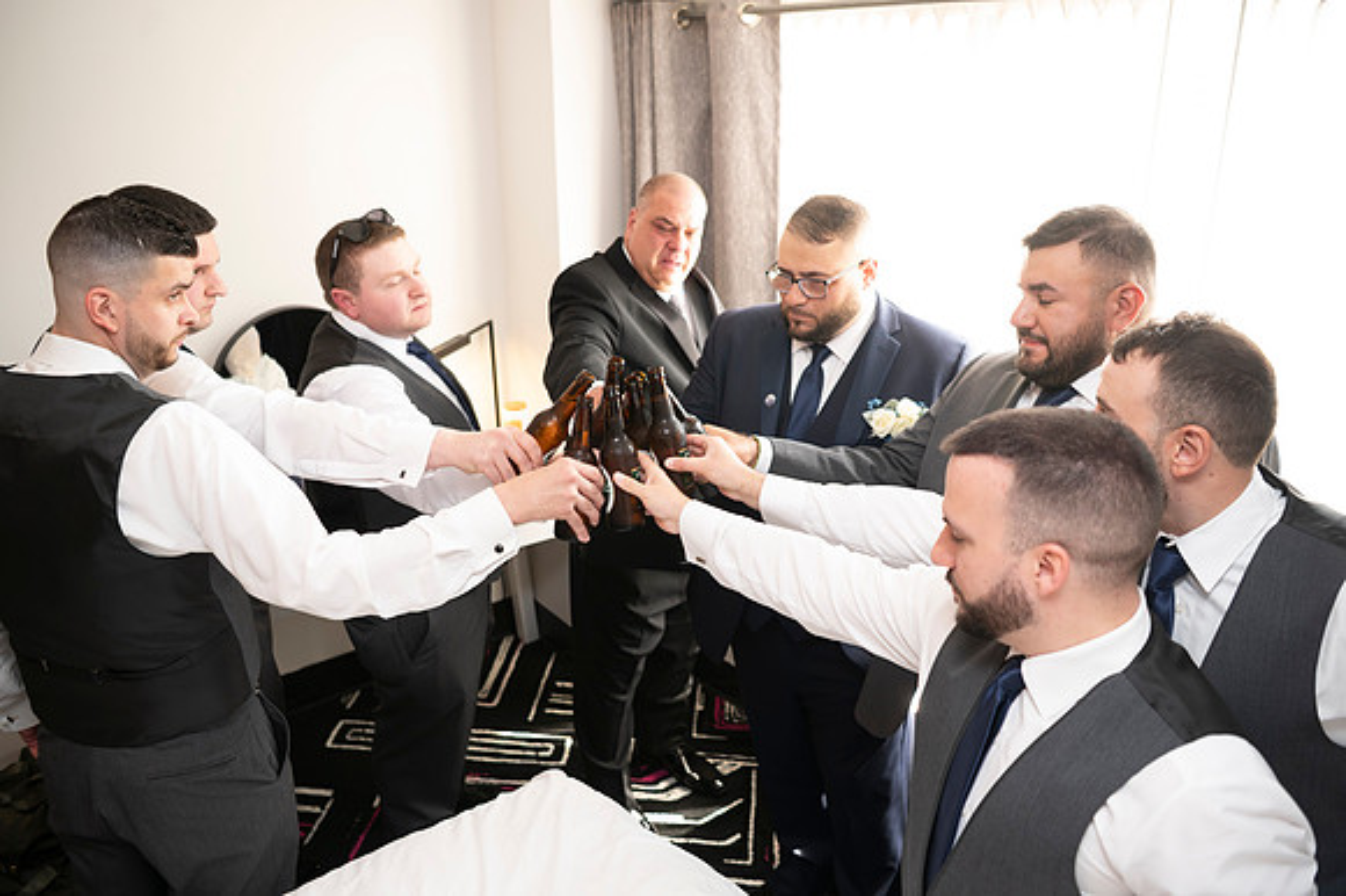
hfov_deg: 63.7
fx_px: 1084
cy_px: 448
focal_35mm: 29
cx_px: 673
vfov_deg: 44.9
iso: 800
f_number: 2.8
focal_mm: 29
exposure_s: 1/100
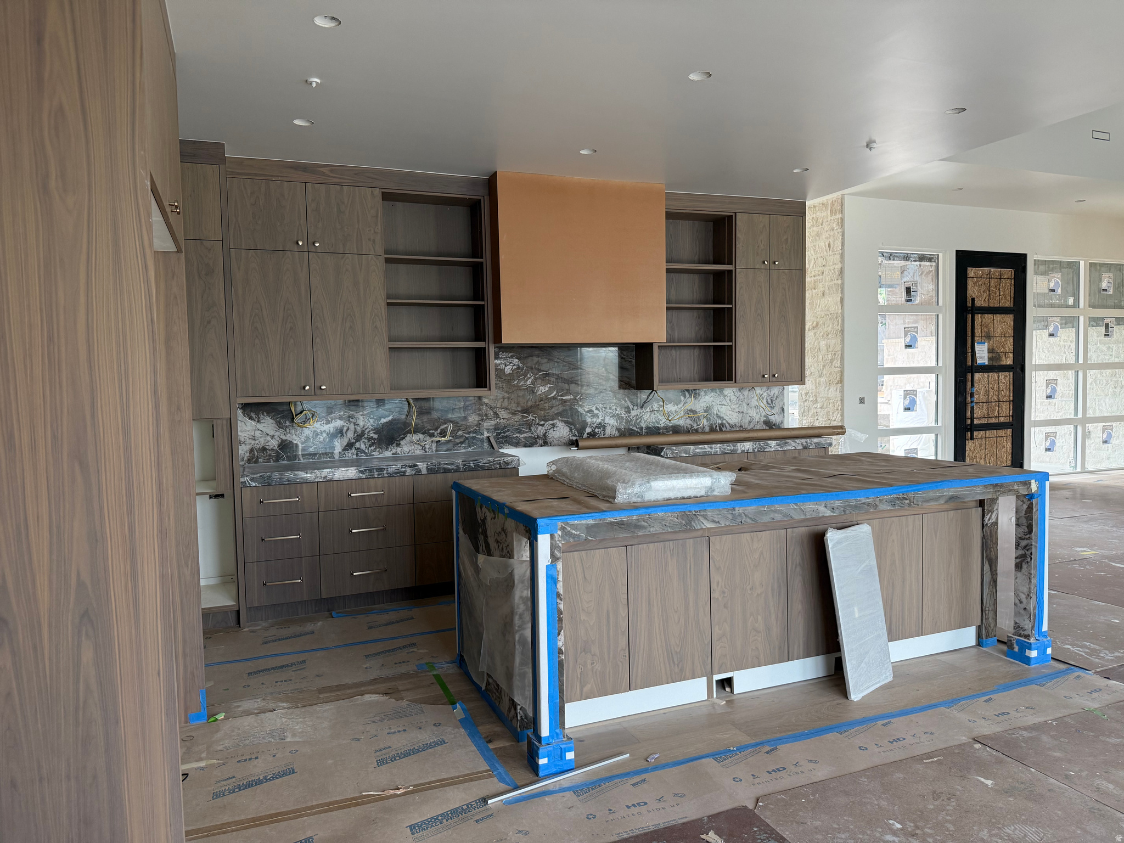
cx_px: 562
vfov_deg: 56.8
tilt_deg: -2.6
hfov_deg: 71.6
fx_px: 779
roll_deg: +1.3
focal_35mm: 24
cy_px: 422
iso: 160
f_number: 1.78
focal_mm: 6.76
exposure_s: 1/130
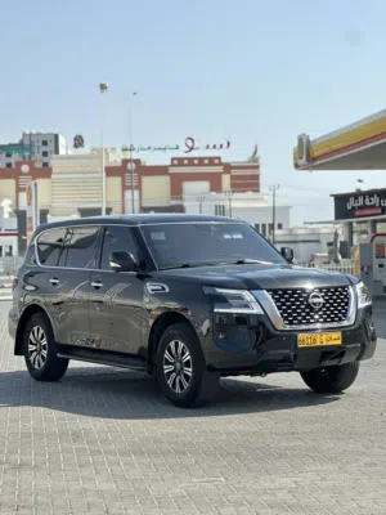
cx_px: 193
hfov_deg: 19.1
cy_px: 258
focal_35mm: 77
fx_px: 1145
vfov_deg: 25.3
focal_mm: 9
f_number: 2.8
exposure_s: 1/196
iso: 25
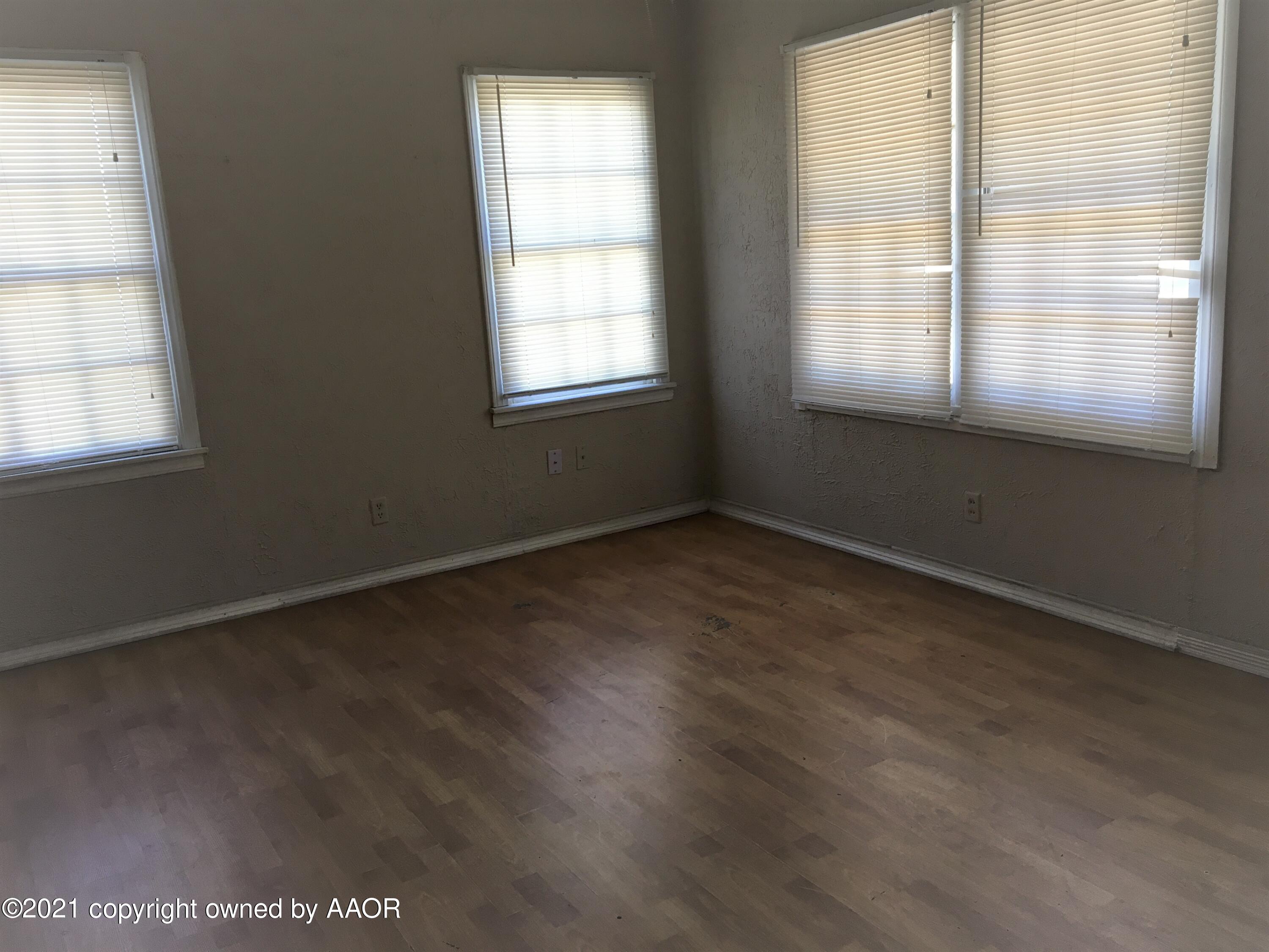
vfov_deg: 48.2
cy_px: 476
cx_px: 634
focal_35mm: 29
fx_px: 1063
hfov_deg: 61.7
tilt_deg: -10.6
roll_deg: +4.0
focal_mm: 4.15
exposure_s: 1/40
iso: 32
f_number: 2.2
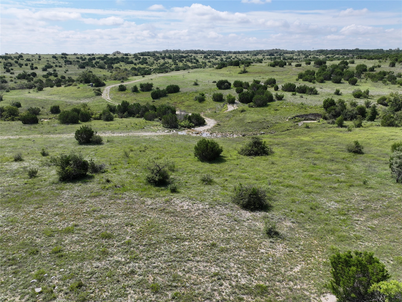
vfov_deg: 56.8
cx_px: 201
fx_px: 279
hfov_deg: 71.6
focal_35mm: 24
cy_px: 151
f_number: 2.8
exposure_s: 1/2500
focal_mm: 12.29
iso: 210
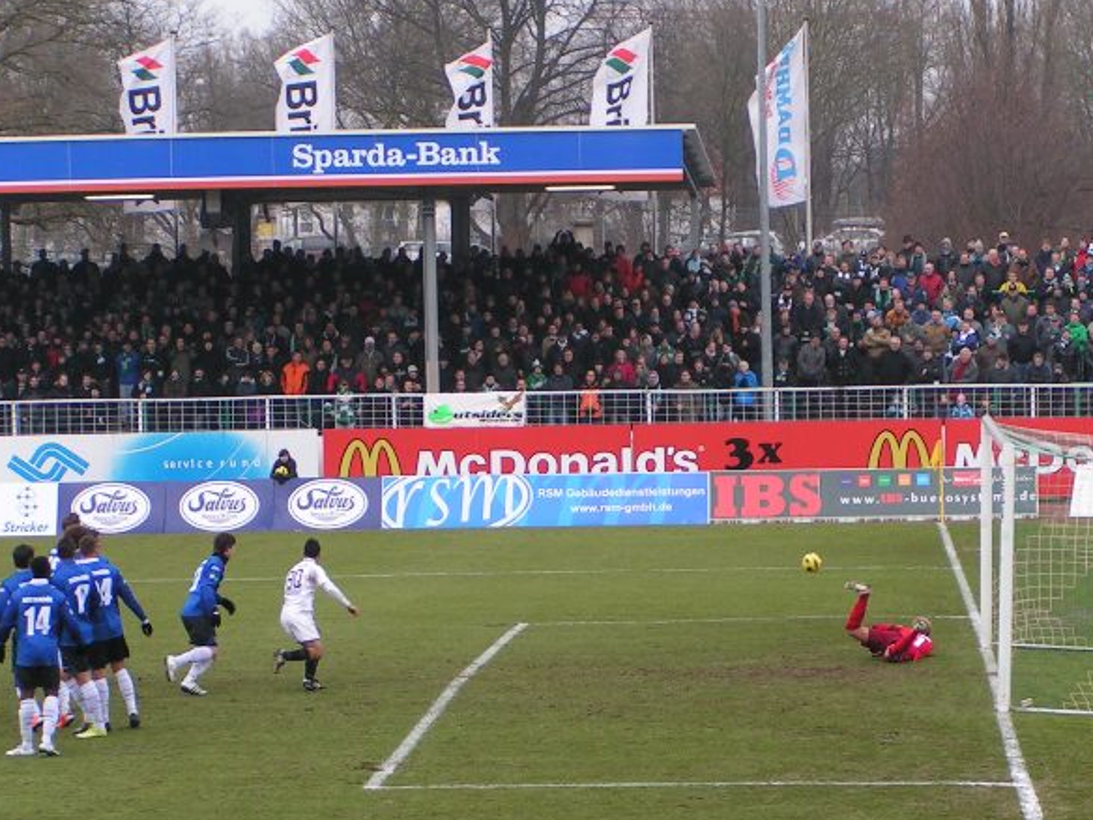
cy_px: 481
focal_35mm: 148
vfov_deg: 10.0
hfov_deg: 13.3
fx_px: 4673
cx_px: 663
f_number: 4.5
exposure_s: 1/200
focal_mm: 16.6
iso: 50
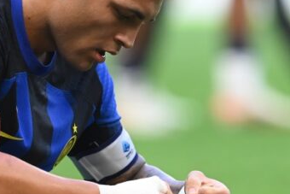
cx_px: 140
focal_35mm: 1203
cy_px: 94
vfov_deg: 1.1
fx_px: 9694
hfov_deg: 1.7
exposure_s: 1/1600
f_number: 4
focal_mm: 400
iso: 1600
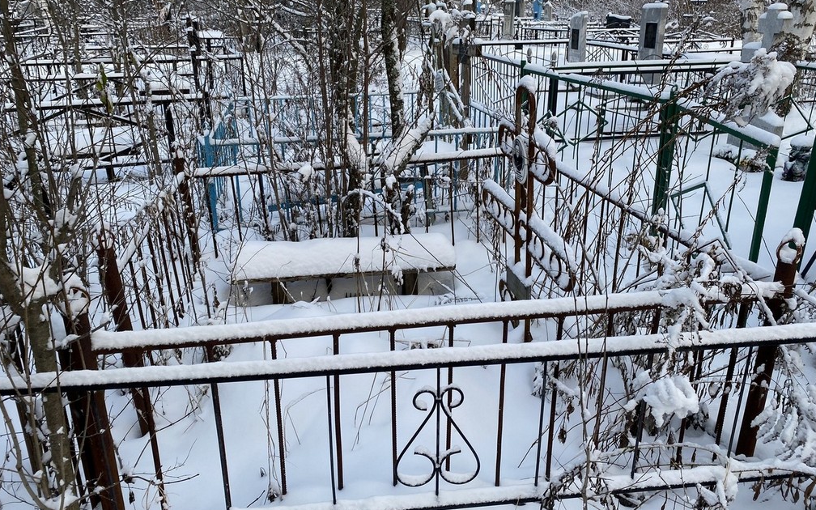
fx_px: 623
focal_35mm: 28
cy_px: 236
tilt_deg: -18.2
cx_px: 402
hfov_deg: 66.5
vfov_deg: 44.5
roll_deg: -0.2
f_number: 1.8
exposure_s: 1/213
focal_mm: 4.25
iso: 32
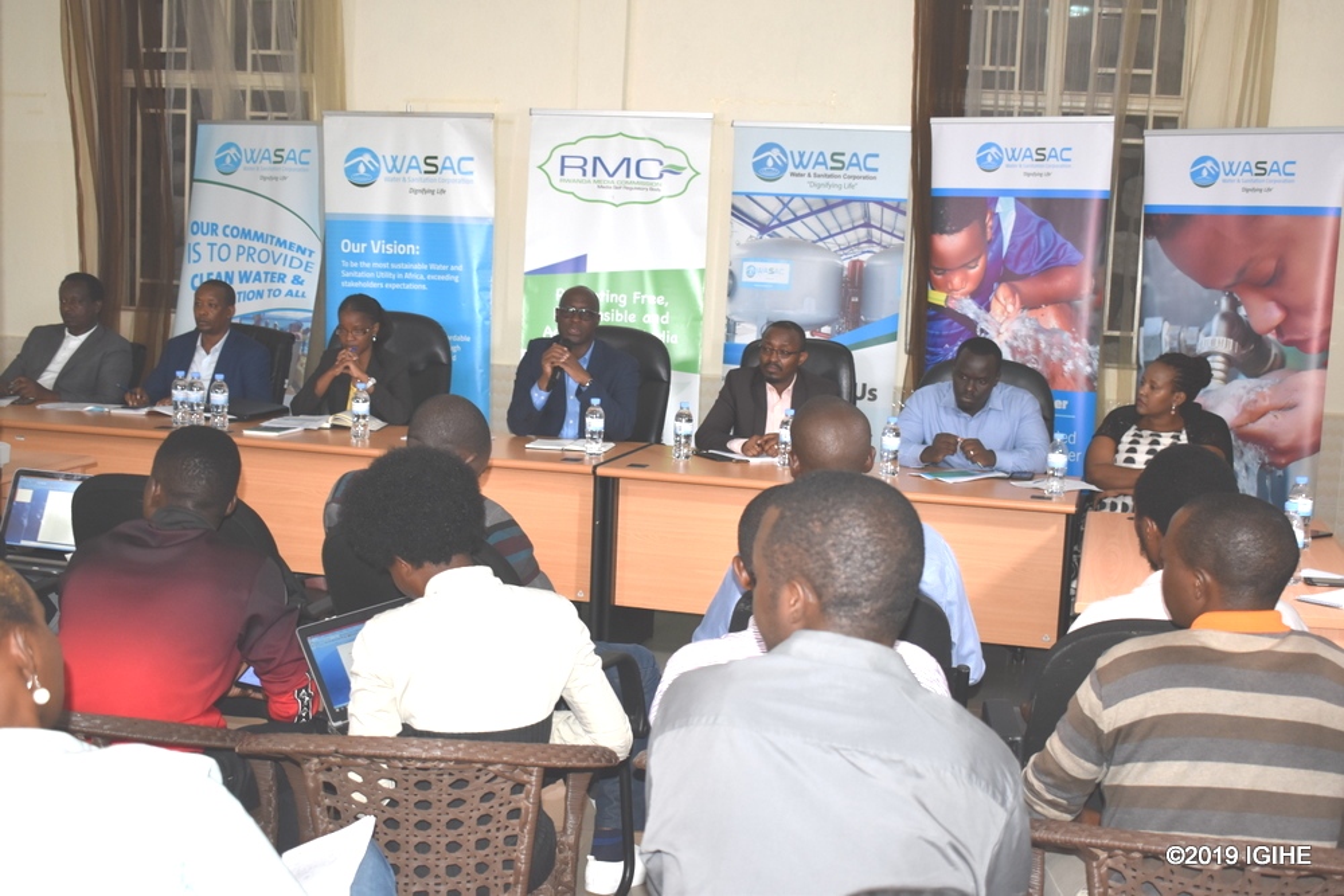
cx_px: 672
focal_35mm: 44
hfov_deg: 45.0
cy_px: 448
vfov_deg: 30.9
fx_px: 1624
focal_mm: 29
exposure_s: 1/80
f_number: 4.5
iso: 800
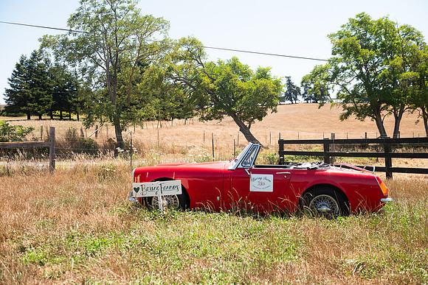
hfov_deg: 53.1
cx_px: 214
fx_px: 428
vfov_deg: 36.9
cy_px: 142
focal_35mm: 36
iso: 500
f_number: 4
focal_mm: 36
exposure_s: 1/3200
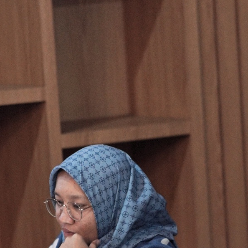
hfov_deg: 5.9
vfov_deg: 5.9
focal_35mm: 295
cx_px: 101
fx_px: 2392
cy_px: 249
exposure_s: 1/200
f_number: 1.8
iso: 800
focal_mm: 85
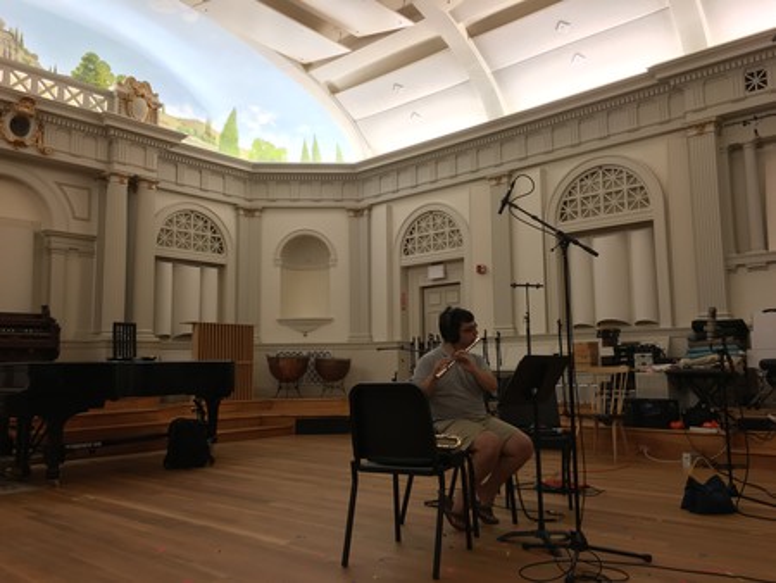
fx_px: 650
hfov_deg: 61.6
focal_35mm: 29
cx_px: 388
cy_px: 292
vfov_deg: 48.3
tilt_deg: +7.4
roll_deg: +0.7
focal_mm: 4.15
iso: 50
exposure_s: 1/30
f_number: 2.2
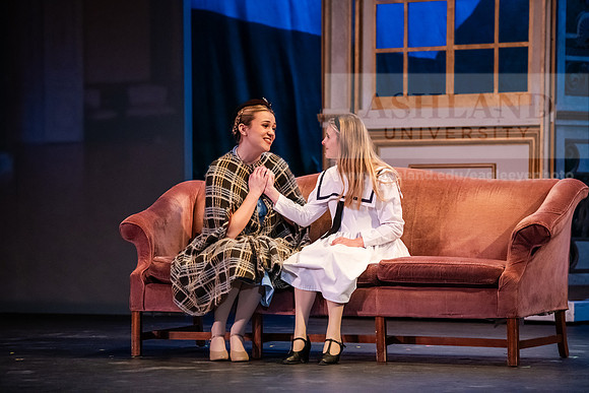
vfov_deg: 7.9
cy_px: 196
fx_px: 2864
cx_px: 294
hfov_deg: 11.7
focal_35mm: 175
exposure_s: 1/250
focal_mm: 175
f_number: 3.2
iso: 4000
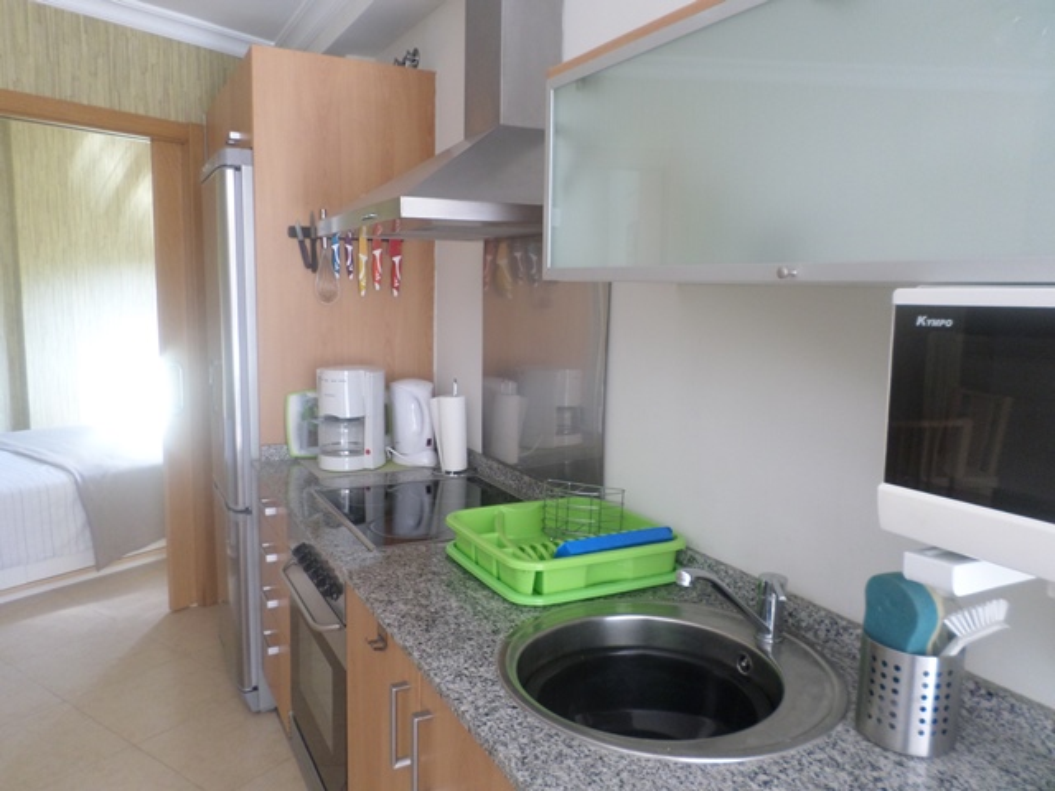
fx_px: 762
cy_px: 396
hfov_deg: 69.4
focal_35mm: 25
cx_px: 528
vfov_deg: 54.9
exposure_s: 1/30
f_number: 2.5
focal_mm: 4.5
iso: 160
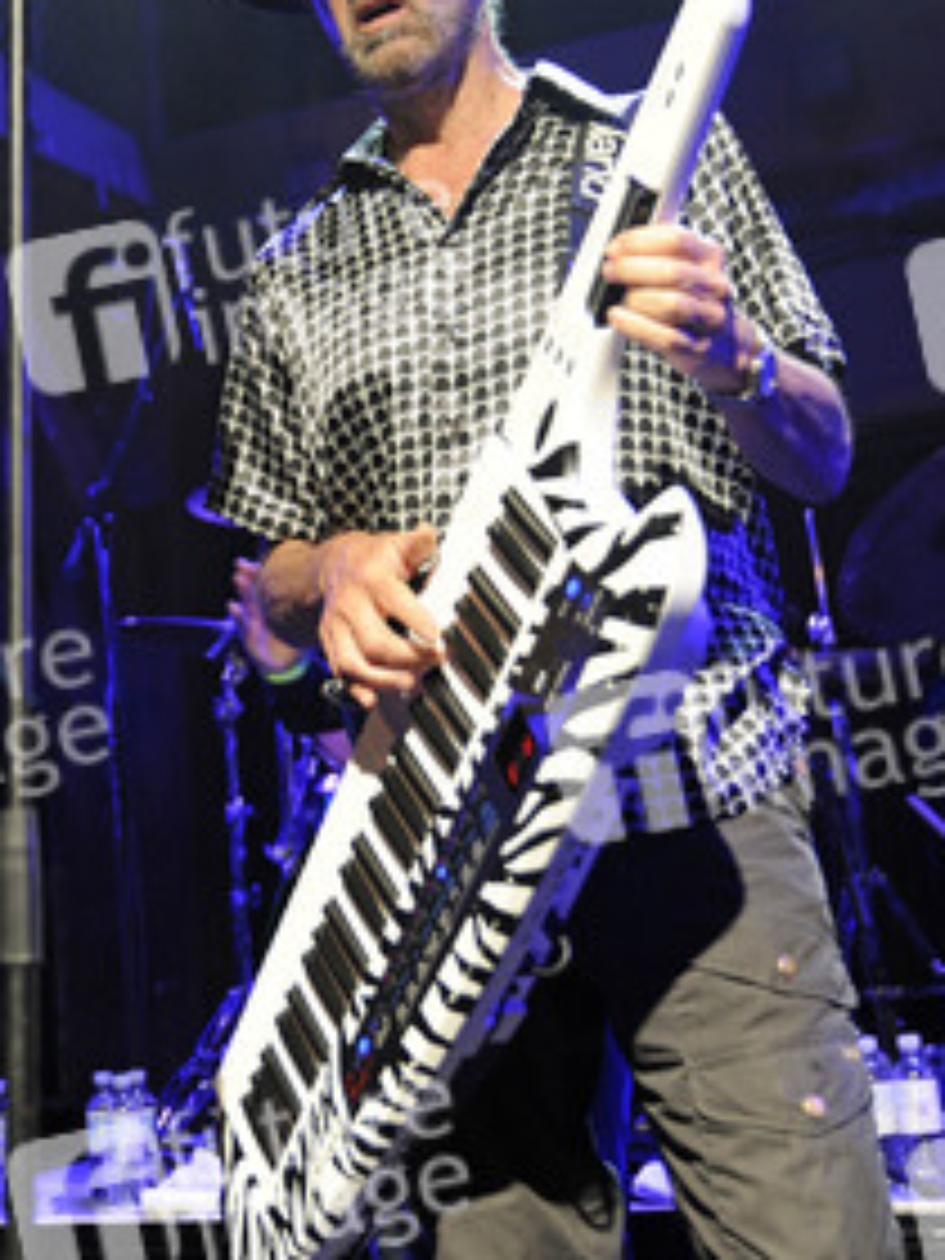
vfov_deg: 34.8
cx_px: 371
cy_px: 513
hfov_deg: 26.5
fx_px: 2002
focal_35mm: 55
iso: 1600
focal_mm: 40
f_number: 2.8
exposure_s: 1/125
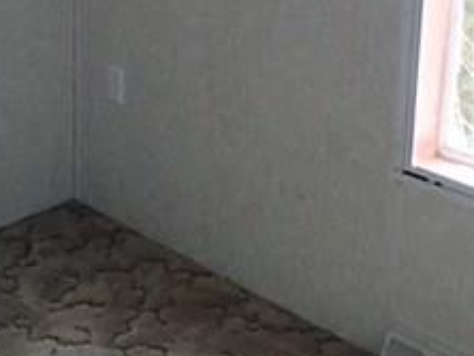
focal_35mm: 72
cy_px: -41
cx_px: 211
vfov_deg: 19.6
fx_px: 987
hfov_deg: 27.0
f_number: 2
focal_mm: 4.5
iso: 800
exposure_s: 1/250
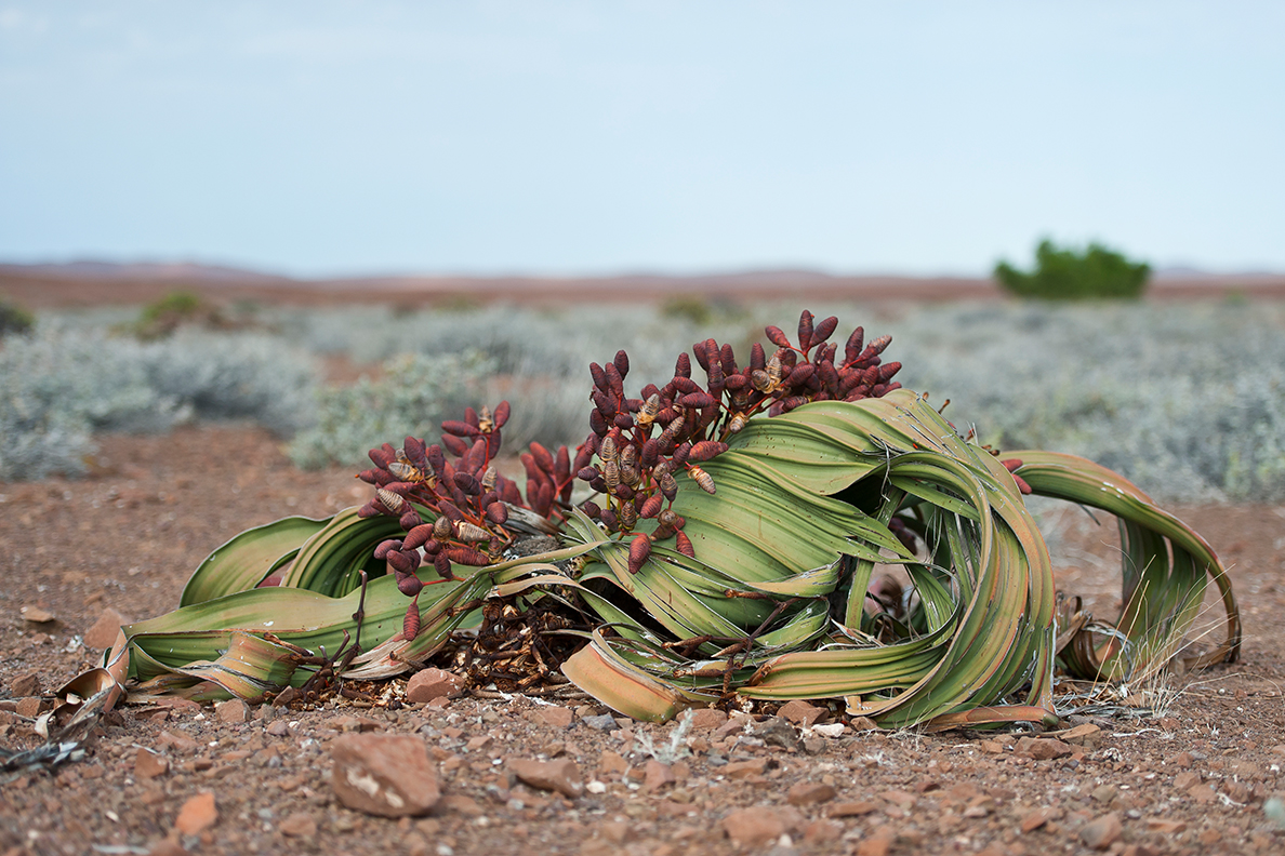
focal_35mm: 78
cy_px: 428
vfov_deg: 17.5
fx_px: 2784
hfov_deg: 26.0
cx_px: 642
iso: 400
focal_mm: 78
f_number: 2.8
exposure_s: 1/4000
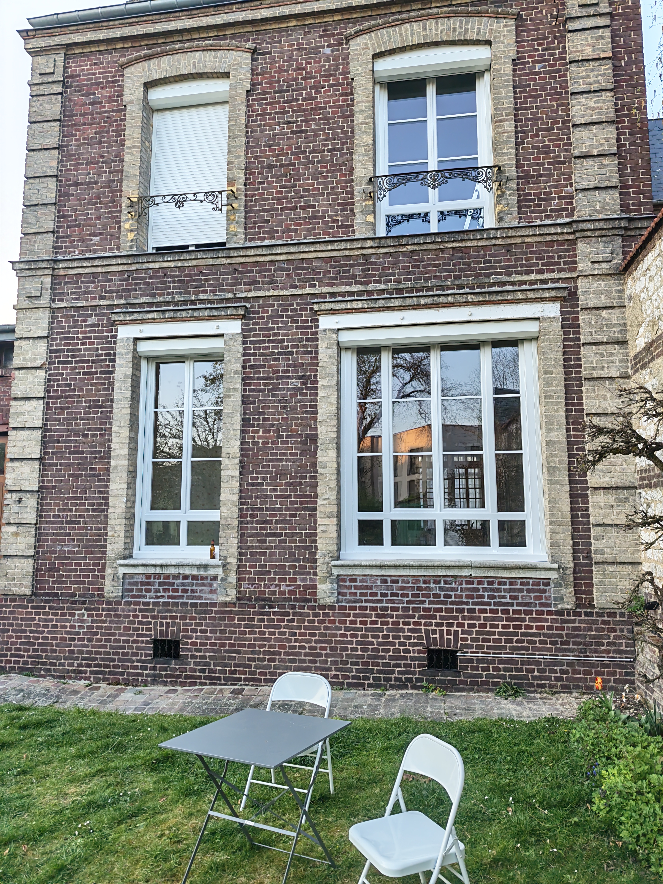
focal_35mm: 23
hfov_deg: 58.9
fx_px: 587
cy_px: 442
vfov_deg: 73.9
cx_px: 332
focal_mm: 6.55
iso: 125
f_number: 1.6
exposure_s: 1/240
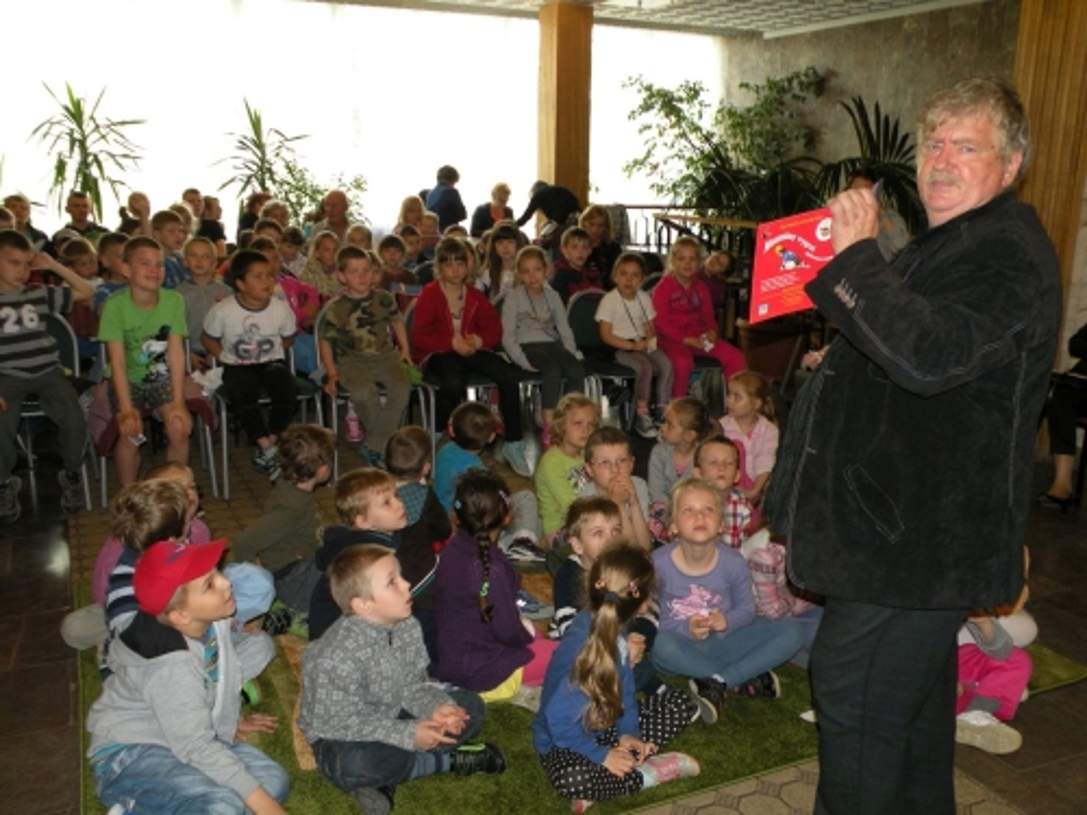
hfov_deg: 55.4
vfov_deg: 42.9
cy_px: 408
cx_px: 544
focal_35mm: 33
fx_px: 1036
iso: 106
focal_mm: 5.8
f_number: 3.2
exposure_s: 1/35.1
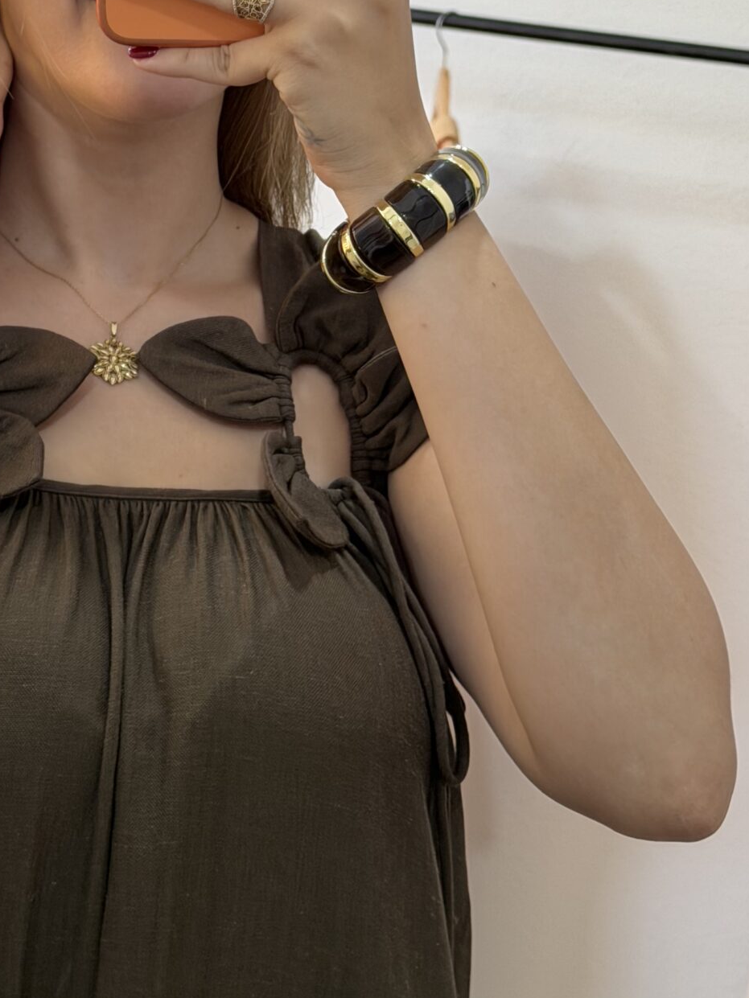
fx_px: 2856
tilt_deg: -21.4
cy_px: 263
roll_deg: -7.9
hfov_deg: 14.8
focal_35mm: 99
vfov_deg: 19.7
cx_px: 109
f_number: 1.78
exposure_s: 1/100
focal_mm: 6.76
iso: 80
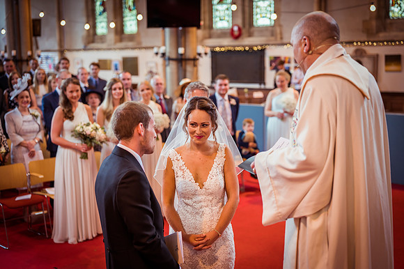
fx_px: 561
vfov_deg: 27.0
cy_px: 134
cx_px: 202
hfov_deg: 39.6
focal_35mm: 50
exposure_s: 1/160
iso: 800
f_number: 2.2
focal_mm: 50
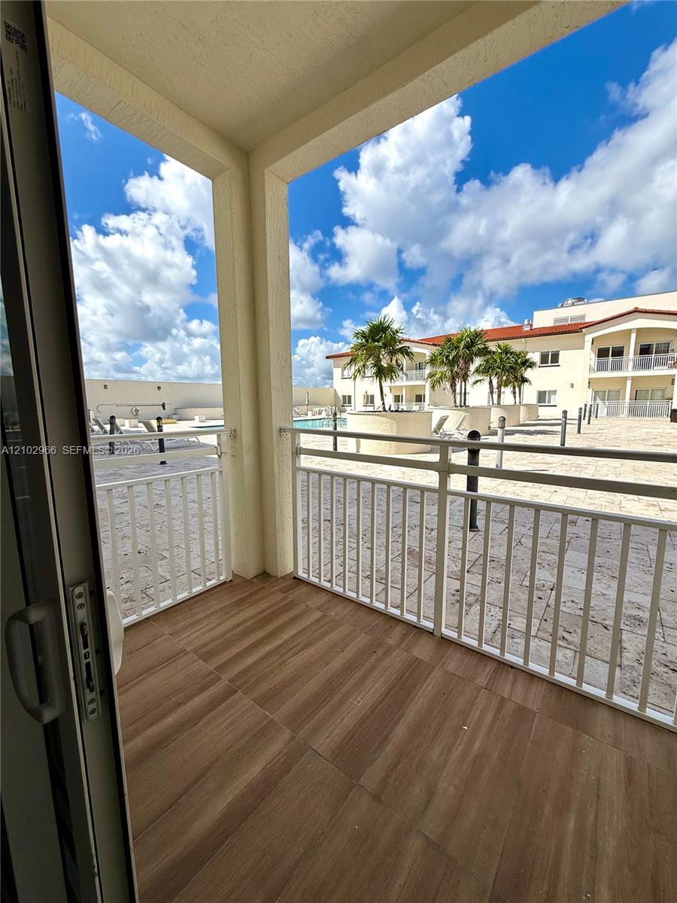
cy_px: 452
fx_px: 365
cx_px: 338
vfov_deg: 102.1
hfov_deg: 85.7
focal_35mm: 14
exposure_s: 1/3125
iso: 50
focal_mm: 2.22
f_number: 2.2
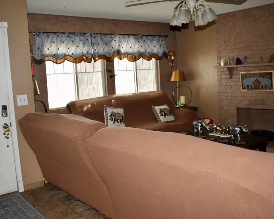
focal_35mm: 37
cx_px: 132
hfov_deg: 49.6
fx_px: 297
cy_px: 112
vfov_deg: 40.5
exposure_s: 1/60
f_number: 3.8
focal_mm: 21
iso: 1000
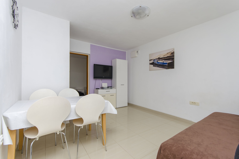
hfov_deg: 100.5
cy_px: 80
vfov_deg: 77.1
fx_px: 99
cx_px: 120
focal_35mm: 15
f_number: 6.3
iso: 160
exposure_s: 1/100
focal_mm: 10
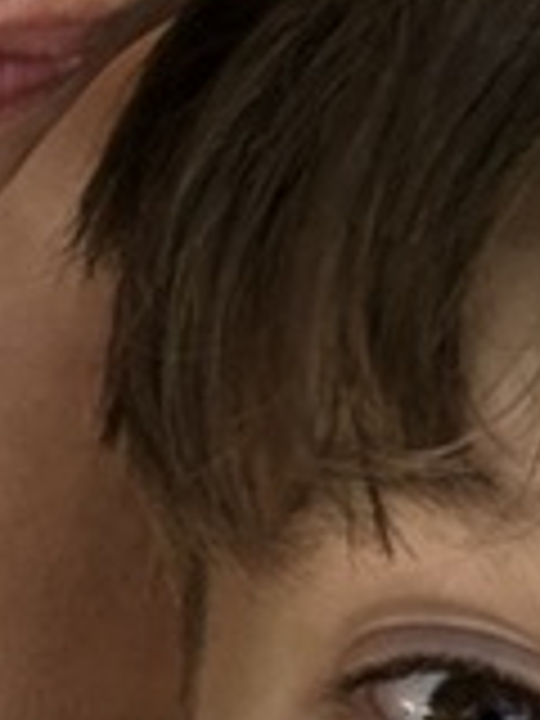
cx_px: -153
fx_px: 4264
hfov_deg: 7.2
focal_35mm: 205
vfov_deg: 9.6
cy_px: 792
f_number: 2.2
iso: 20
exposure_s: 1/120
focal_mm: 2.87
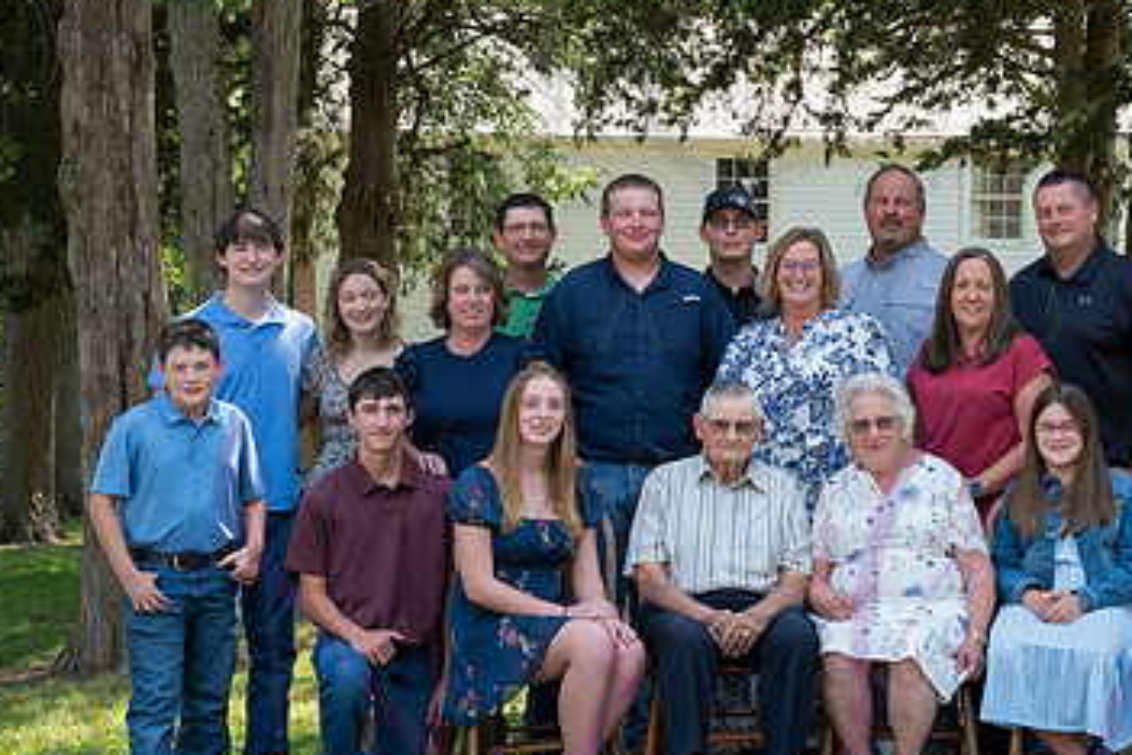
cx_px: 758
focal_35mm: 81
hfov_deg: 24.9
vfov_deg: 16.8
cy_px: 473
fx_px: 2547
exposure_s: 1/125
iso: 400
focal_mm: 49
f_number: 8
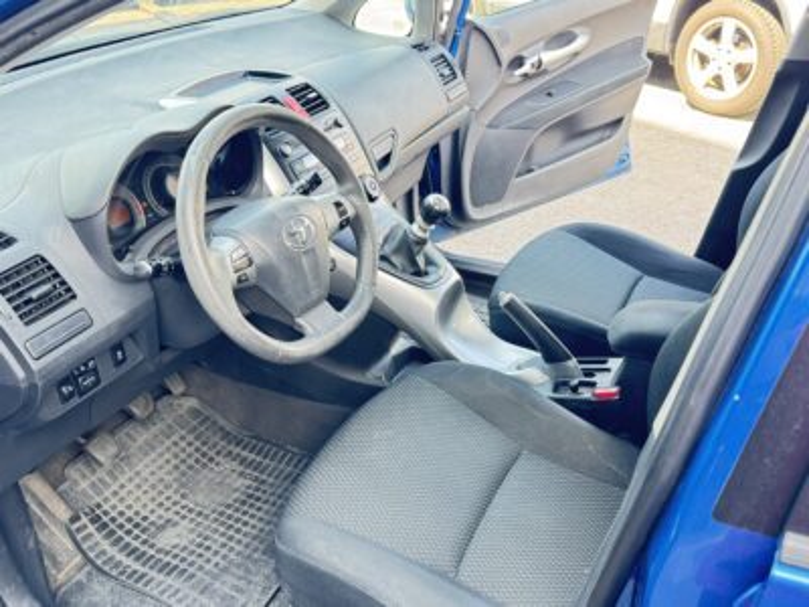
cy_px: 304
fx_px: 561
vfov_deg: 56.8
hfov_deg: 71.6
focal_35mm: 24
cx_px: 404
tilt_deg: -28.1
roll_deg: +2.2
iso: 200
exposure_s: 1/95
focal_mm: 6.76
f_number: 1.78
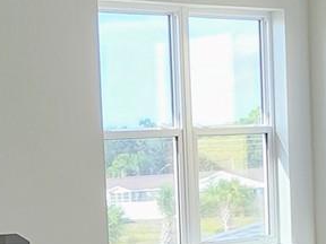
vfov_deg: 10.4
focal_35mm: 139
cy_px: 323
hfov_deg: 14.0
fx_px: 1309
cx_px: -9
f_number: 1.5
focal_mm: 4.15
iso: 100
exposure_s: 1/224
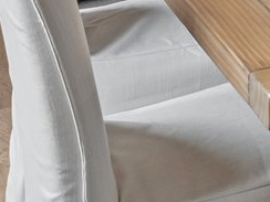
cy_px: -374
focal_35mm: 137
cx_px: 687
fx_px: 1069
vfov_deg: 9.1
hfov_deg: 11.4
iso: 400
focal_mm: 17
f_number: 8
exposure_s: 1/20
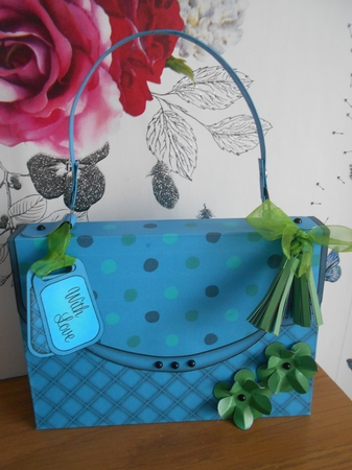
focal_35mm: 26
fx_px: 353
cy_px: 235
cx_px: 176
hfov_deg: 53.0
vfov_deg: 67.3
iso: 400
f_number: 3.2
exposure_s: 1/20
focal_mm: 4.6
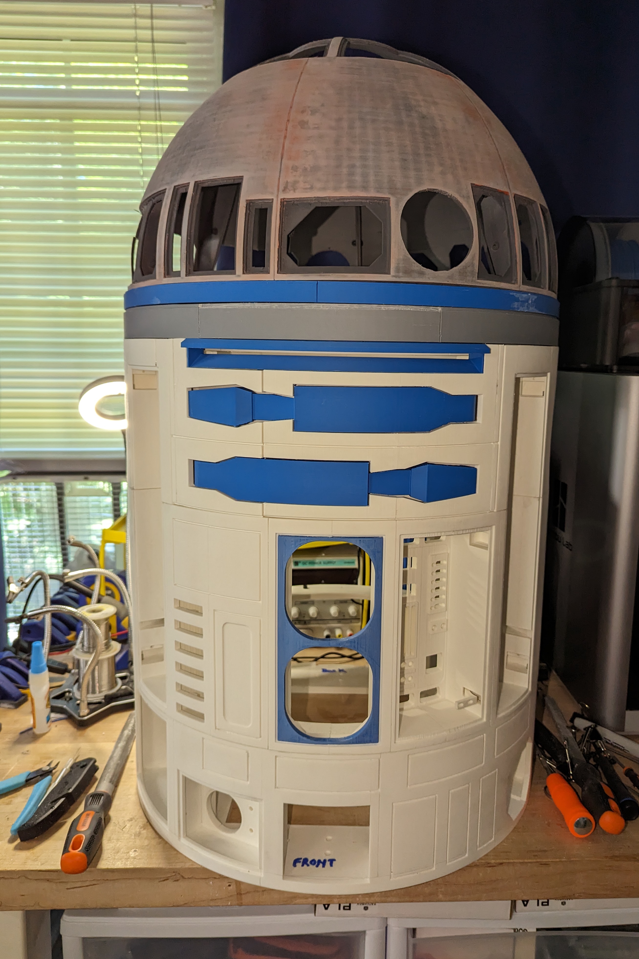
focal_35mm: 26
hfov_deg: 49.5
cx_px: 352
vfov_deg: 69.4
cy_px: 478
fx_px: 692
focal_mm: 6.81
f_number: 1.85
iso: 607
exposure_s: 1/289
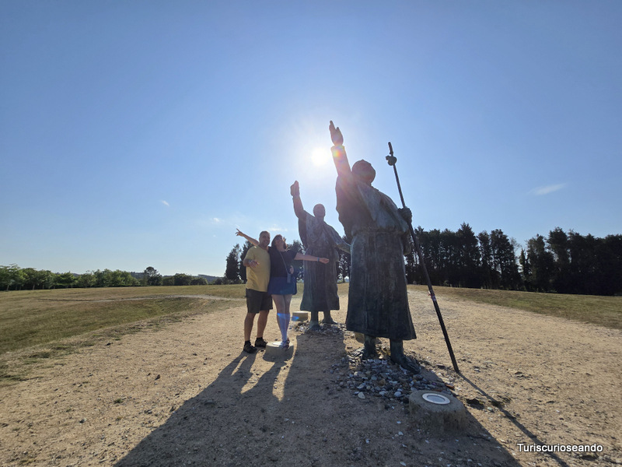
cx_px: 311
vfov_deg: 89.9
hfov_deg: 106.2
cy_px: 234
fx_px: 234
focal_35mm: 13
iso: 50
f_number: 2.2
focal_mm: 2.2
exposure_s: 1/6014
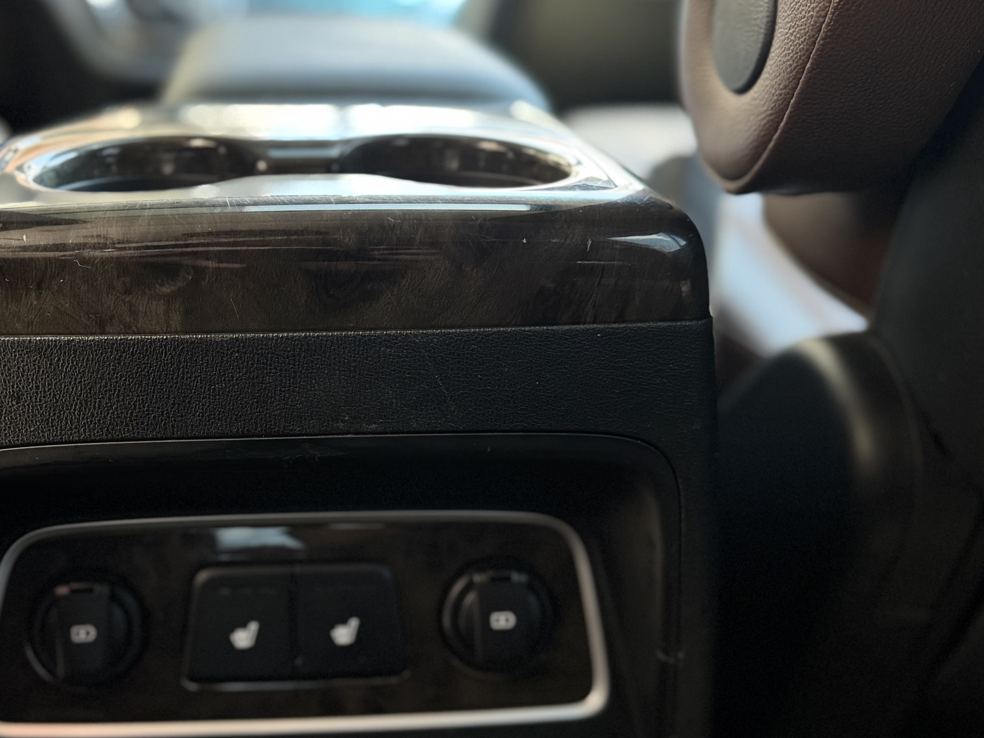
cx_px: 295
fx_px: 1109
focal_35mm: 39
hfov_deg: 46.8
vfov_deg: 36.8
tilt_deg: -23.2
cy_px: 419
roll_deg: +1.2
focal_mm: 6.76
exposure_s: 1/60
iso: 250
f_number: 1.78
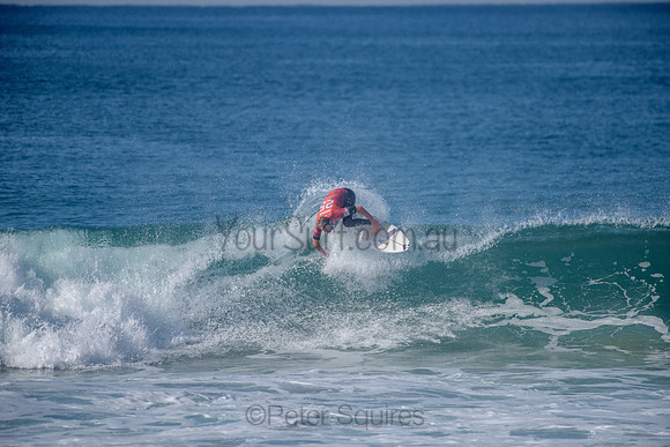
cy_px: 224
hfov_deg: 4.1
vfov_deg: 2.8
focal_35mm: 500
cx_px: 335
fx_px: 9307
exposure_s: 1/2500
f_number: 5.6
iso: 160
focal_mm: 500
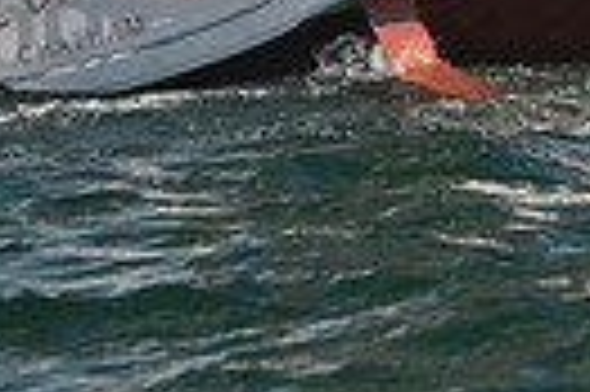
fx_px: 7120
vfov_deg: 3.1
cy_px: -282
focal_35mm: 435
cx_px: 622
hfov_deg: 4.7
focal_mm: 98
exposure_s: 1/640
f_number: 7.1
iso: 250
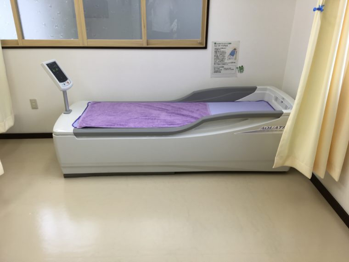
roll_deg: -0.2
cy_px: 131
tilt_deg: -24.5
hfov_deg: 61.7
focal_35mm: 29
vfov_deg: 48.2
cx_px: 174
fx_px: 292
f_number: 2.2
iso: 25
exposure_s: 1/60
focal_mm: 4.15
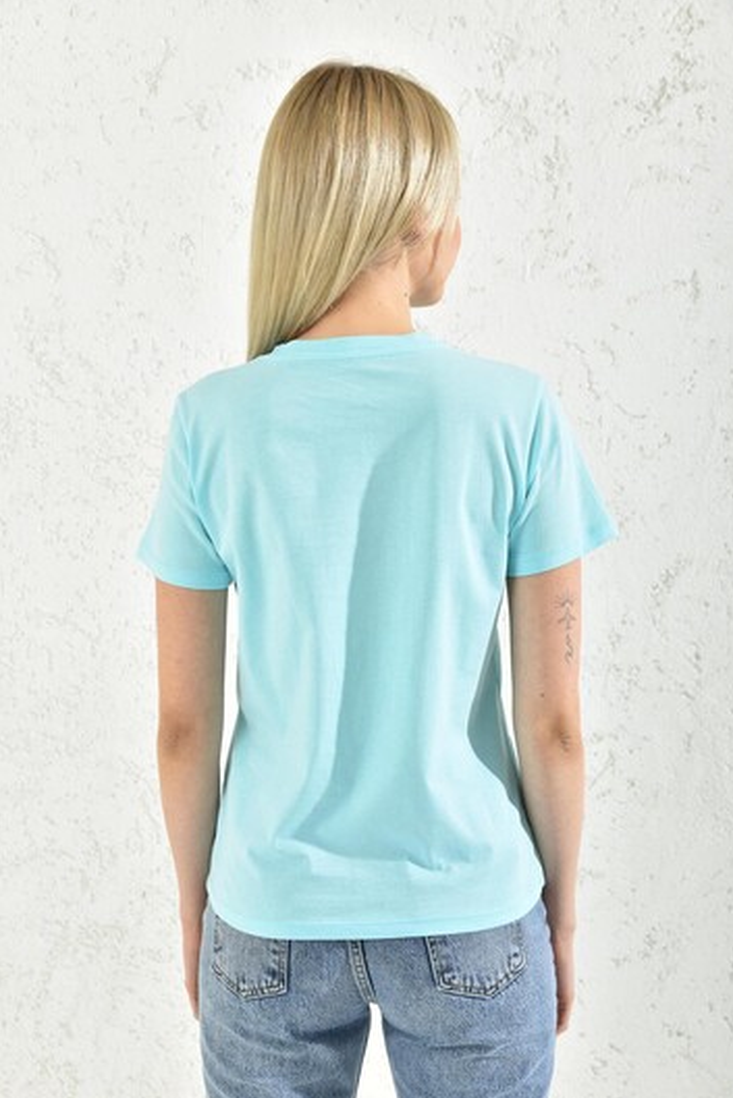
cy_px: 544
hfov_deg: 27.5
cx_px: 370
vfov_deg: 40.3
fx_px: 1495
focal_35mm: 49
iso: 100
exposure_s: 1/160
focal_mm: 48
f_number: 7.1
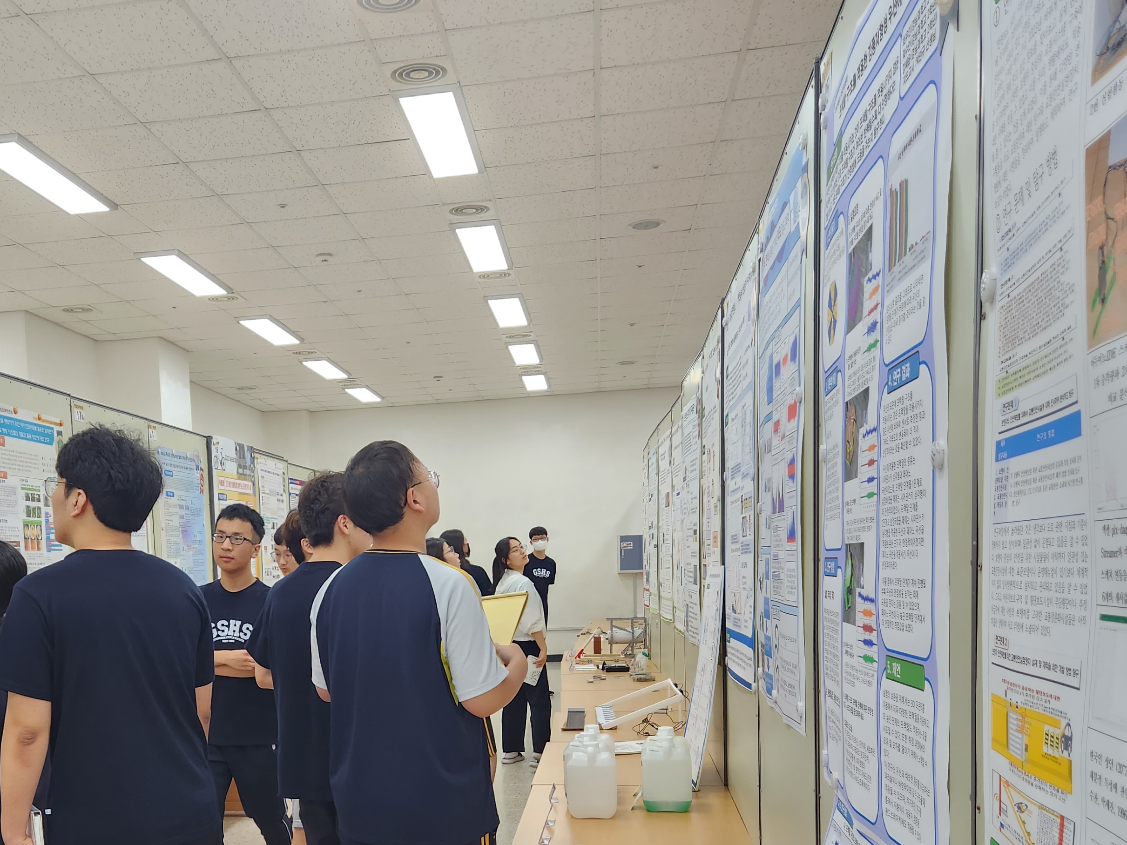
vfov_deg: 36.6
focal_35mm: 38
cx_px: 342
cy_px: 658
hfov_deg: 47.8
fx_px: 1237
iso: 160
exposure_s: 1/180
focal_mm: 5.4
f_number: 1.8
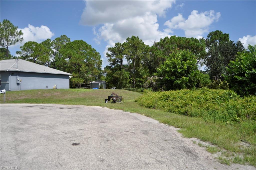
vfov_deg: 47.8
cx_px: 128
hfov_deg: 67.5
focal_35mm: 27
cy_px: 85
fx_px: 192
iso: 200
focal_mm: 18
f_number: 3.5
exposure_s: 1/3200
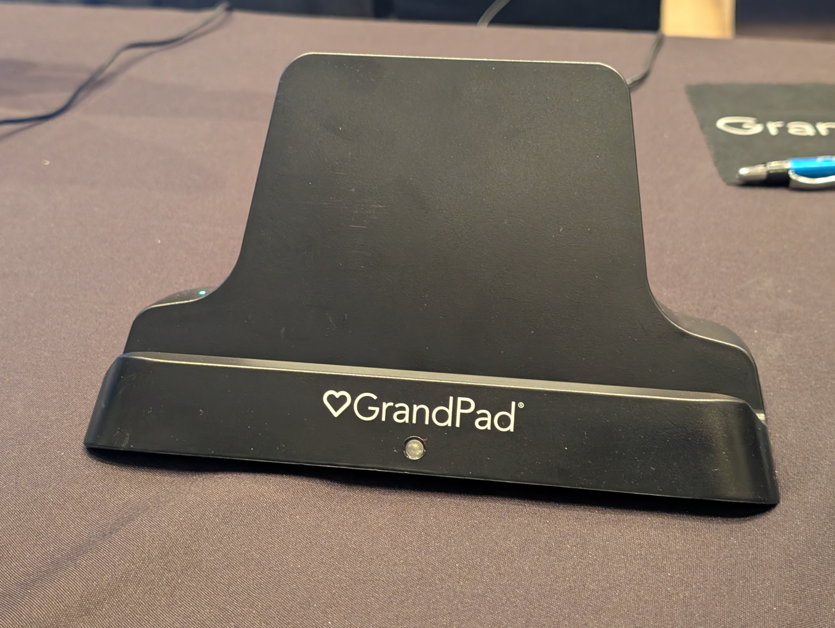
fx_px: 1184
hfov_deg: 38.9
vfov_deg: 29.7
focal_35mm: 49
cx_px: 418
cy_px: 314
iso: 855
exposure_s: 1/40
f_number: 1.68
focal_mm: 6.9
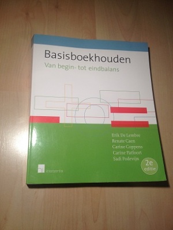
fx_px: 233
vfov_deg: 52.6
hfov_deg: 40.7
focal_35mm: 35
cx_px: 86
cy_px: 115
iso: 64
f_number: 2.4
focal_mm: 4.28
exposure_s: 1/30
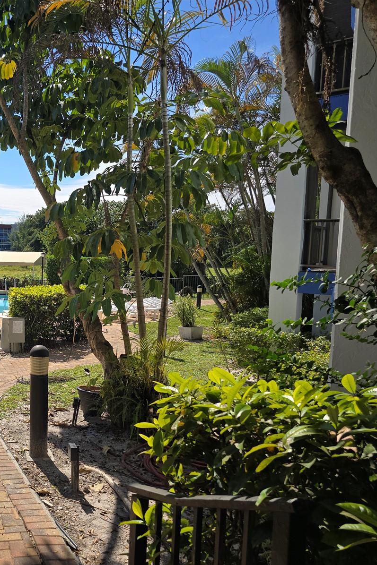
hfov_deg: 37.0
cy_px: 283
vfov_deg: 58.7
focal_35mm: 32
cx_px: 4
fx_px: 503
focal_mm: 6.3
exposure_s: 1/887
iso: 12
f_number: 1.7
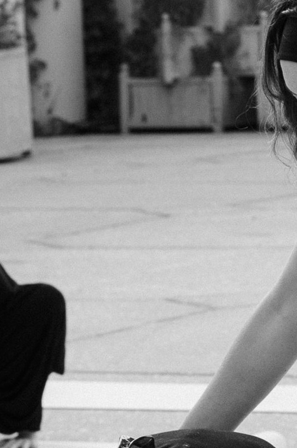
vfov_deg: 7.7
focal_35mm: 267
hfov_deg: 5.1
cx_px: 181
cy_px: 246
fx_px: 3321
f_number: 4.5
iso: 100
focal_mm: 35
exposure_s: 1/640
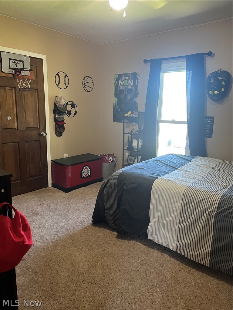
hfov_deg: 53.1
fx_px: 233
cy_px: 155
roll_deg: -0.6
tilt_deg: -11.5
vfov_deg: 67.3
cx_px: 116
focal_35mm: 26
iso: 250
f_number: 1.6
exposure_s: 1/60
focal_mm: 5.1
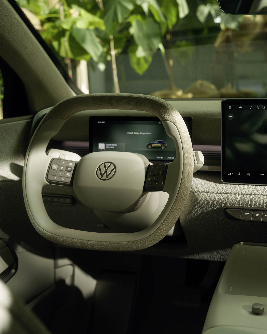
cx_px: 185
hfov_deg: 27.3
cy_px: 166
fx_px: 546
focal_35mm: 55
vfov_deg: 34.0
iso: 64
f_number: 4
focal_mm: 38.9
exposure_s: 1/40
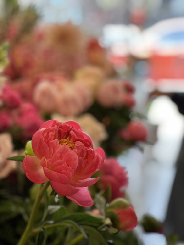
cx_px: 92
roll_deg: +0.4
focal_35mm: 77
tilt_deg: -11.2
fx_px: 545
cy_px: 122
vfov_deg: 25.3
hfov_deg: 19.2
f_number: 2.8
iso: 125
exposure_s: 1/100
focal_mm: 9
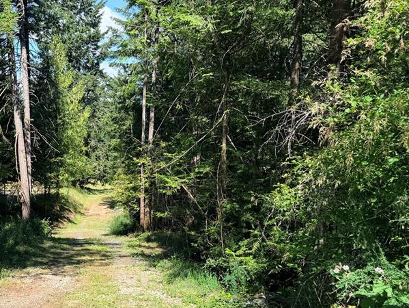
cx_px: 89
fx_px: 485
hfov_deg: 43.9
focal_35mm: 41
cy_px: 215
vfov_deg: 34.7
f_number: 1.78
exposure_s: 1/2053
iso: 80
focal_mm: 6.76
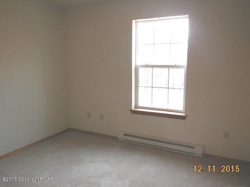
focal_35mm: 30
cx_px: 125
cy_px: 94
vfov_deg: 46.8
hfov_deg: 60.0
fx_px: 217
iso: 800
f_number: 3.2
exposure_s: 1/250
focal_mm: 5.3
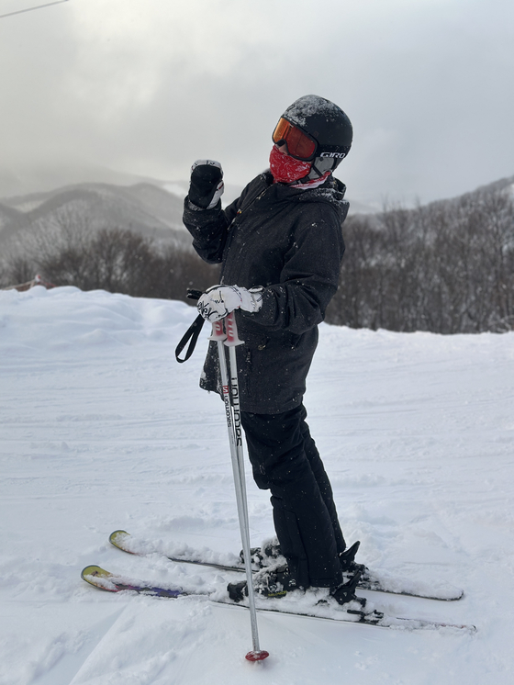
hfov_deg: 30.3
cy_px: 342
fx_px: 950
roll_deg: +1.3
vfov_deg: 39.6
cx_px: 257
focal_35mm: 48
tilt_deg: -9.6
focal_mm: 6.86
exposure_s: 1/2667
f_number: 1.78
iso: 80
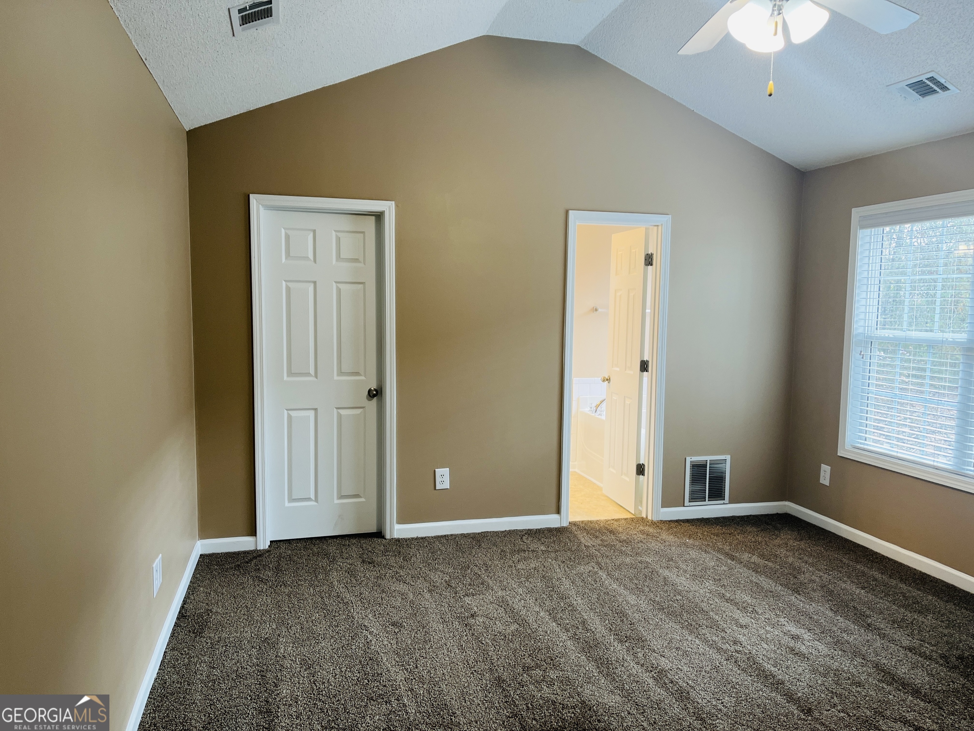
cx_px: 487
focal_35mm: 26
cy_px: 366
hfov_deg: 67.3
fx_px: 732
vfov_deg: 53.1
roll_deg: -0.7
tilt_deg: -5.7
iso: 80
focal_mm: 5.1
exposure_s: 1/60
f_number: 1.6
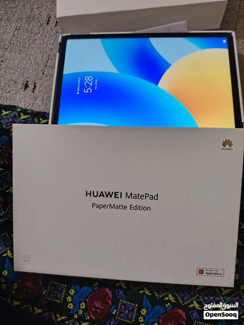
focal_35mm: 24
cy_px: 162
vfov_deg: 71.6
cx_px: 122
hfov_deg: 56.8
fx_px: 226
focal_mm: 5.25
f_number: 1.75
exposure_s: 1/24
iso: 1806
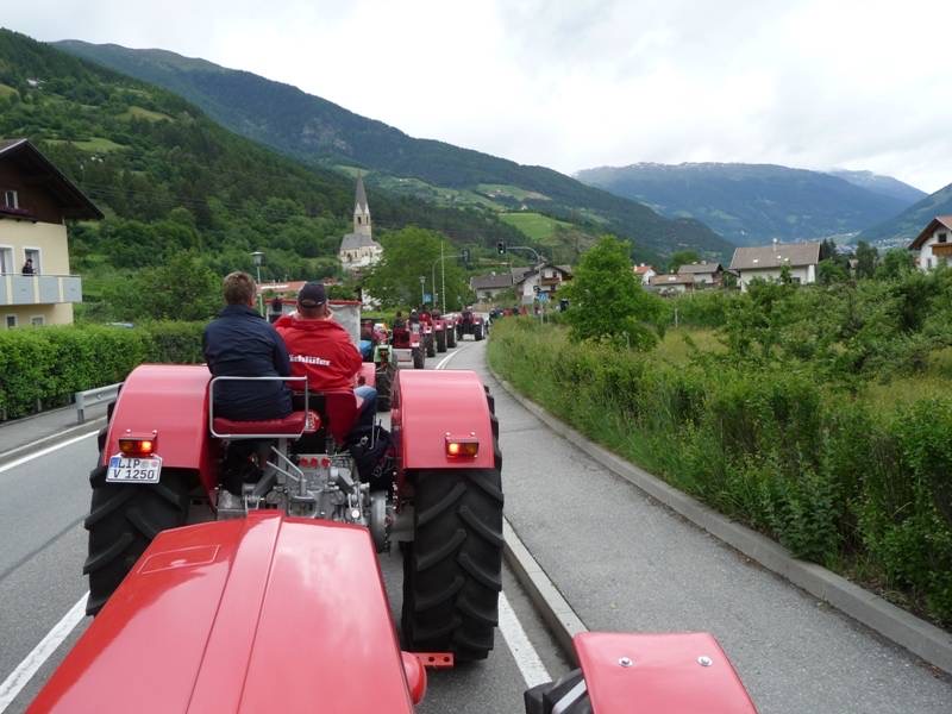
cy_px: 357
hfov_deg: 54.0
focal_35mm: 34
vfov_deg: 41.8
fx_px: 935
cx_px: 476
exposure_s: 1/320
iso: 100
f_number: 3.6
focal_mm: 5.6
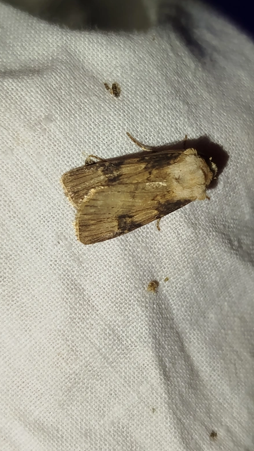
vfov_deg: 34.4
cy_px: 224
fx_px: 731
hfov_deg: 19.7
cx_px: 141
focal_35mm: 61
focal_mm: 5.31
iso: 100
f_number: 1.7
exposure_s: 1/100
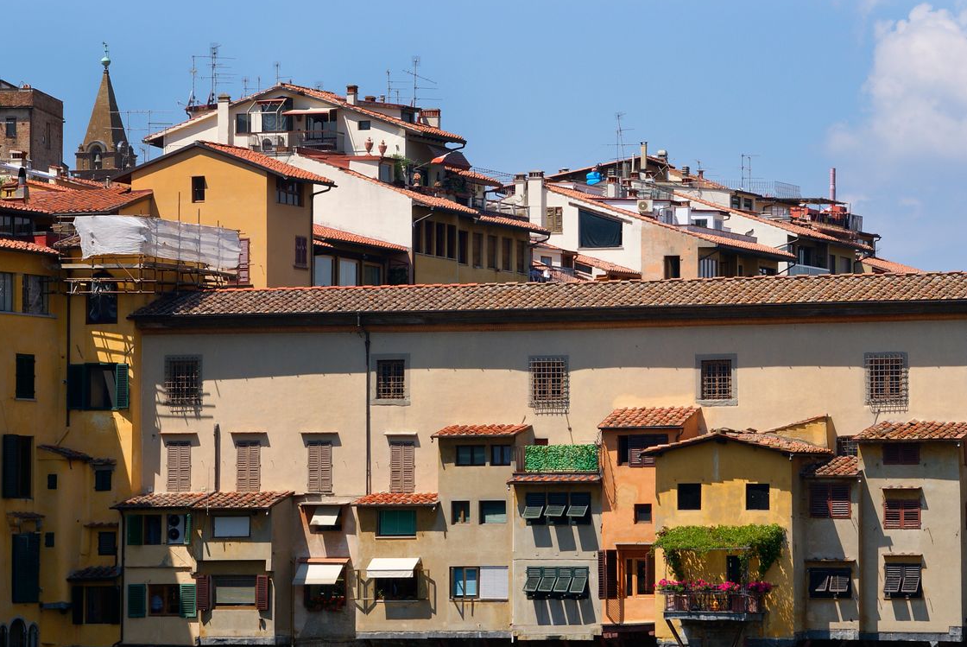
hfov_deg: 9.8
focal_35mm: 209
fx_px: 5619
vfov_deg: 6.6
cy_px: 311
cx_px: 469
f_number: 11
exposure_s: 1/320
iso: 200
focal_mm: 130
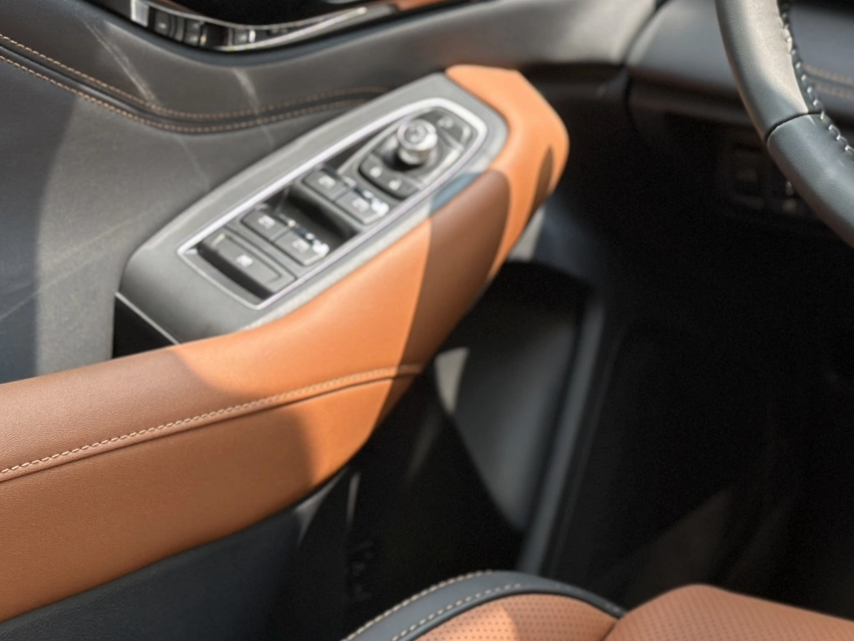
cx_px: 665
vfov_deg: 13.5
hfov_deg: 18.1
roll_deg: +0.5
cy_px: 18
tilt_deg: -13.6
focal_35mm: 108
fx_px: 2664
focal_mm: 6.86
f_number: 1.78
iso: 80
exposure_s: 1/506
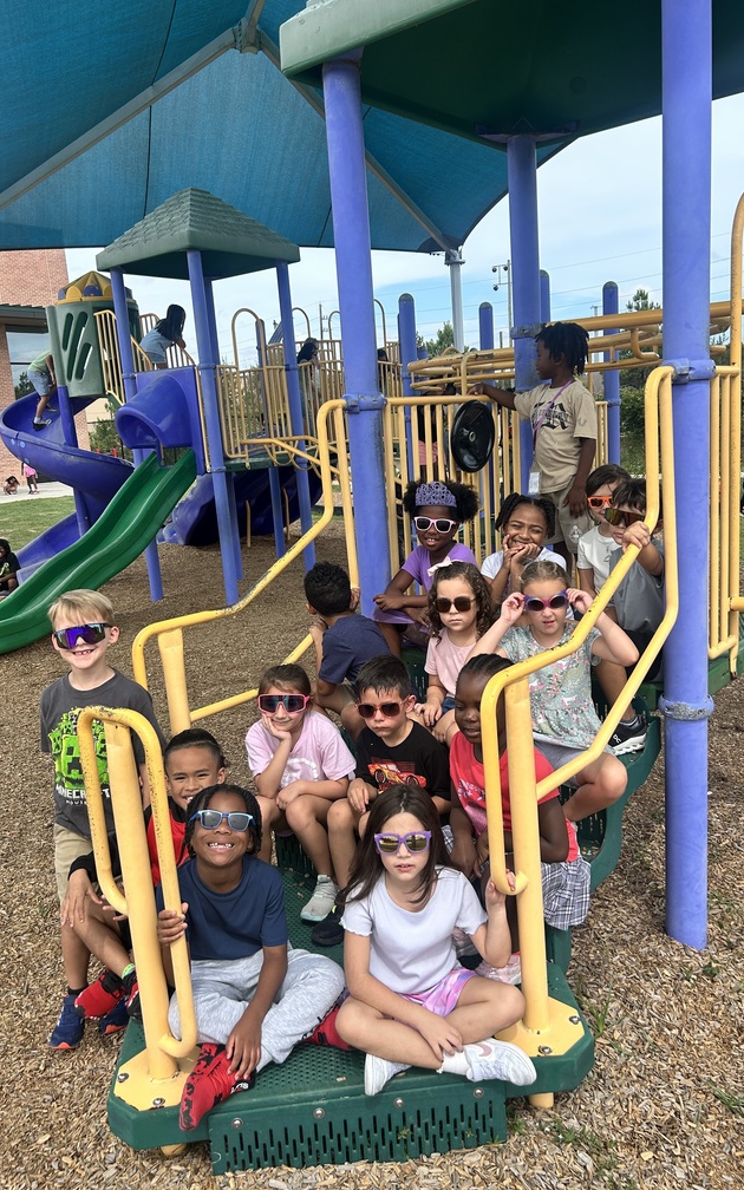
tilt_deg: -11.0
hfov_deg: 44.5
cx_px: 400
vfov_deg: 66.5
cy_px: 601
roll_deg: +2.8
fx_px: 908
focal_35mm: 28
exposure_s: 1/2353
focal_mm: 5.7
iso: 50
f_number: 1.5
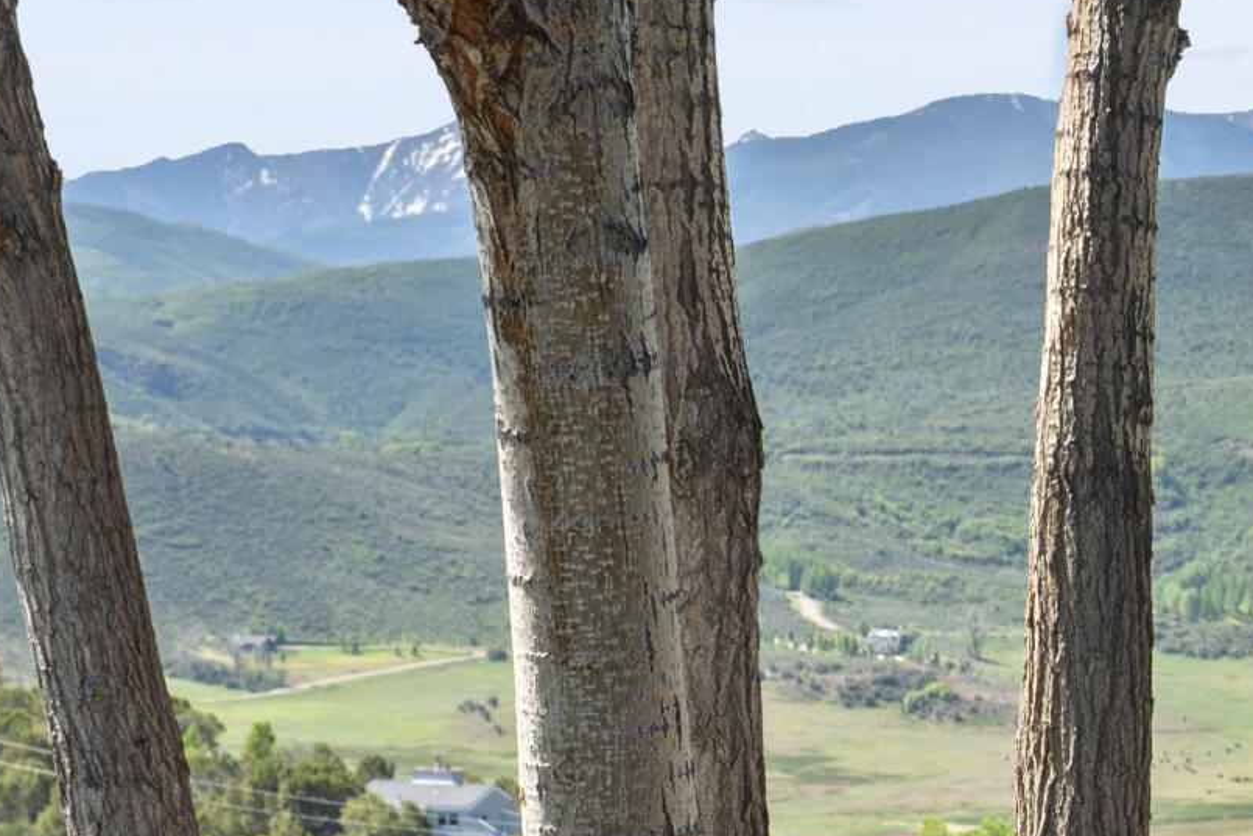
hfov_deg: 12.9
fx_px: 5187
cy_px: 638
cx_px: 1989
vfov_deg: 9.2
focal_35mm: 149
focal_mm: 40
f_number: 7.1
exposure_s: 1/60
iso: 100
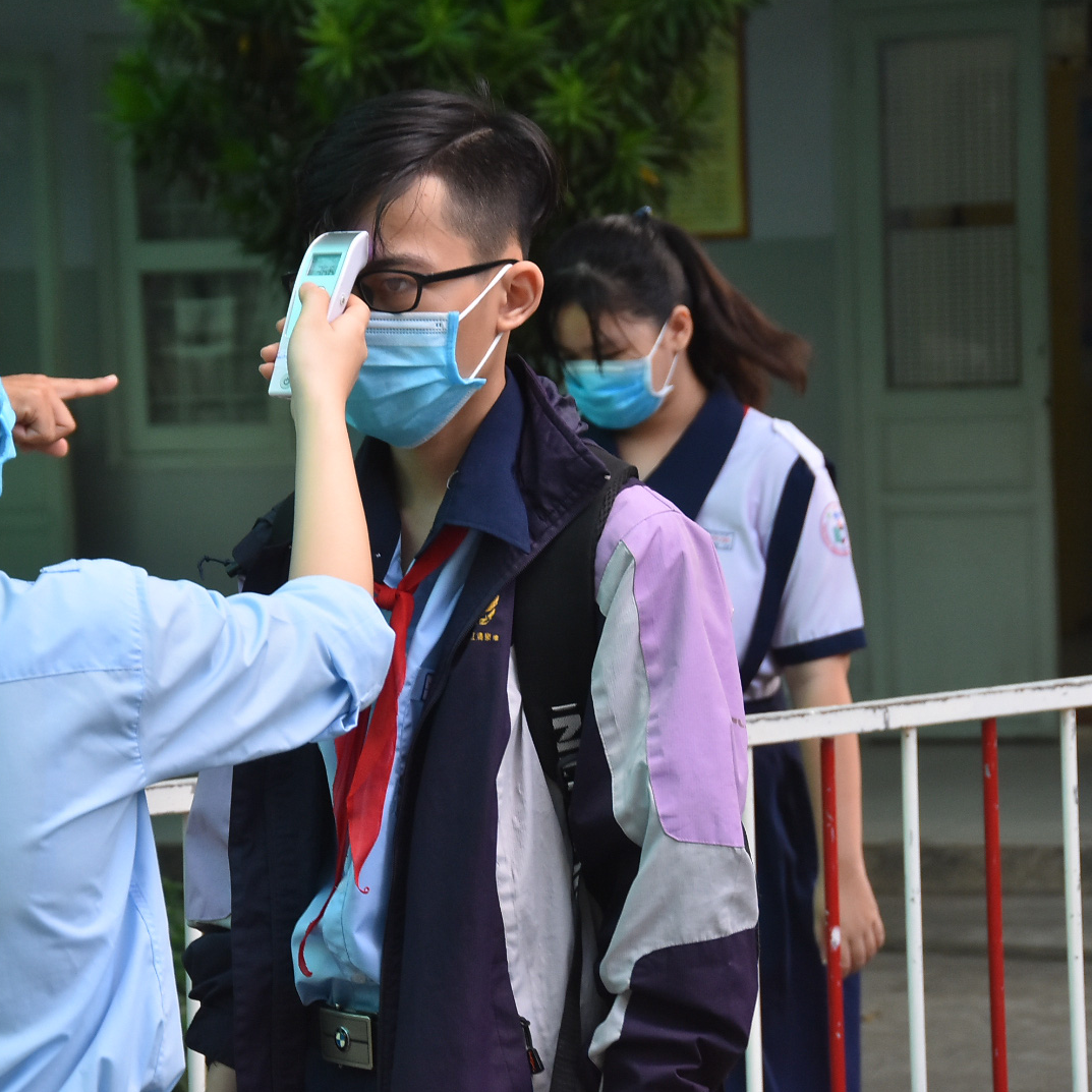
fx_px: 5496
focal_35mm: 154
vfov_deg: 11.3
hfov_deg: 11.3
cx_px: 345
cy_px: 545
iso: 1000
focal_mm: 80
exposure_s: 1/200
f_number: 8
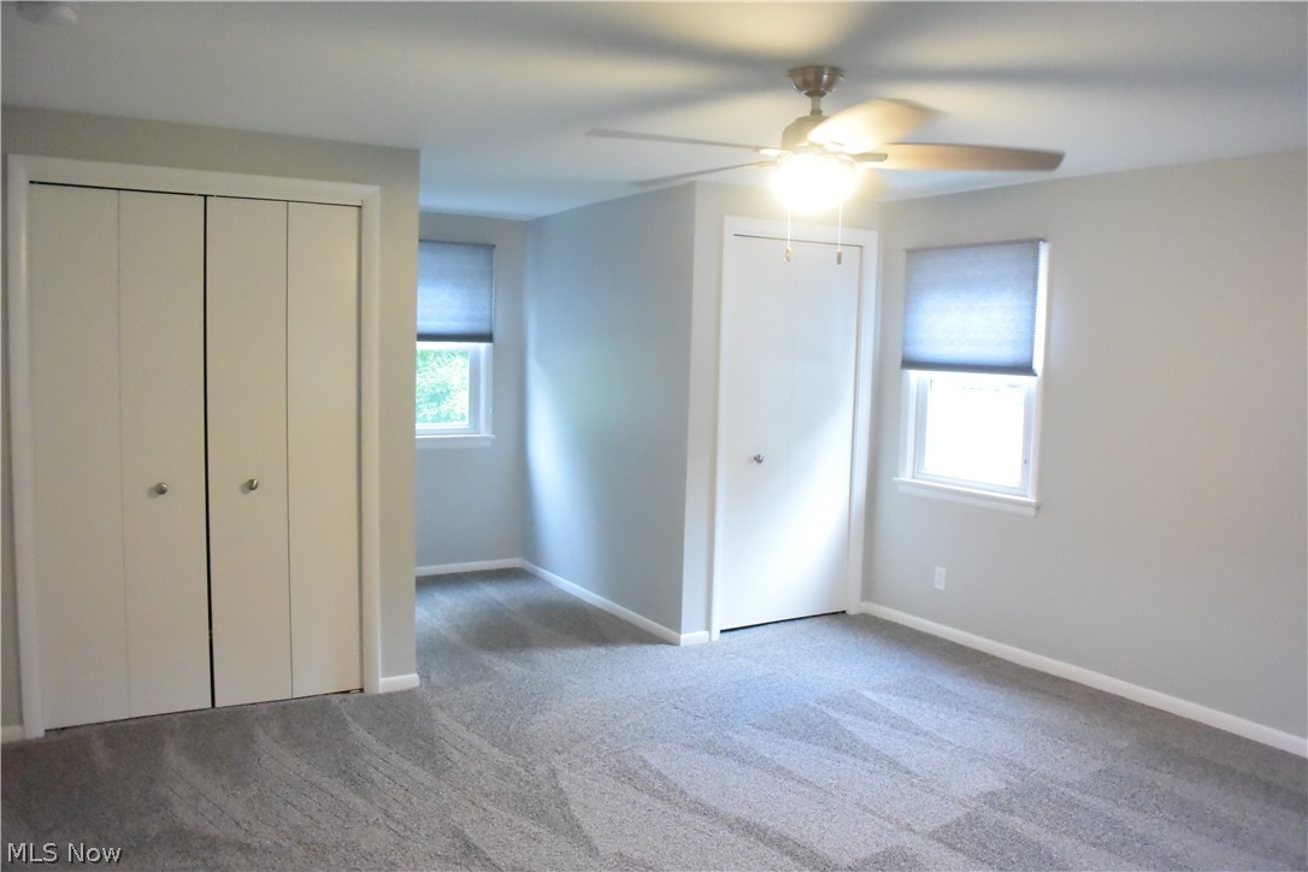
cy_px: 436
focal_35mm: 27
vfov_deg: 47.9
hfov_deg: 67.4
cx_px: 654
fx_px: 981
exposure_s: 1/60
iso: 5000
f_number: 3.5
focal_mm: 10
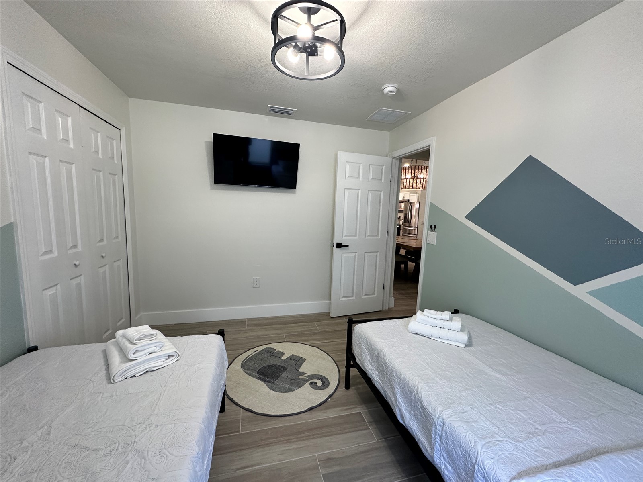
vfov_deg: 85.7
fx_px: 260
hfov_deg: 102.1
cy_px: 241
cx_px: 322
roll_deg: -2.2
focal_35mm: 14
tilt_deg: -6.8
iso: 200
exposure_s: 1/120
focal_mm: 2.22
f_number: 2.2
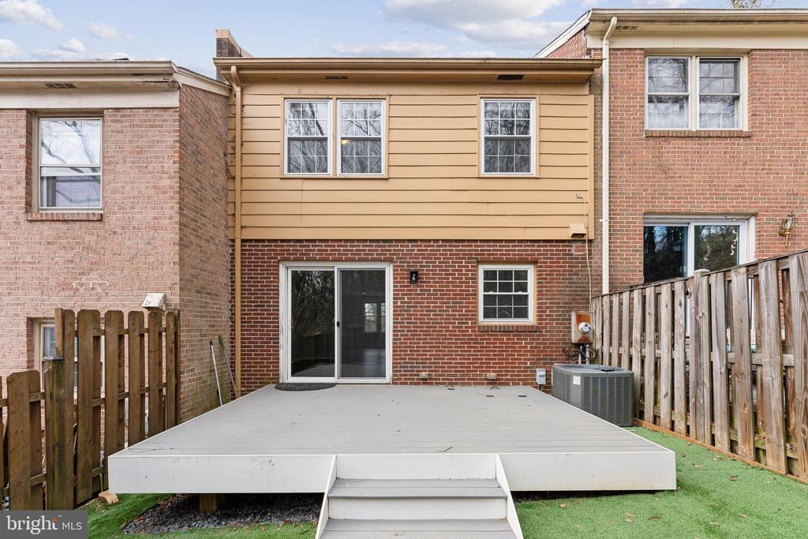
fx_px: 328
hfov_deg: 101.9
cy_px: 270
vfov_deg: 78.9
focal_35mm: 15
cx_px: 404
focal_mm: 14.6
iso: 200
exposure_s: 1/160
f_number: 8
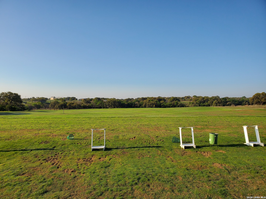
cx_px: 133
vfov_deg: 53.1
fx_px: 200
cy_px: 100
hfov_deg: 67.3
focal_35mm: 26
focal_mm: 4.3
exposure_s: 1/1466
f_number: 2.4
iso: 50
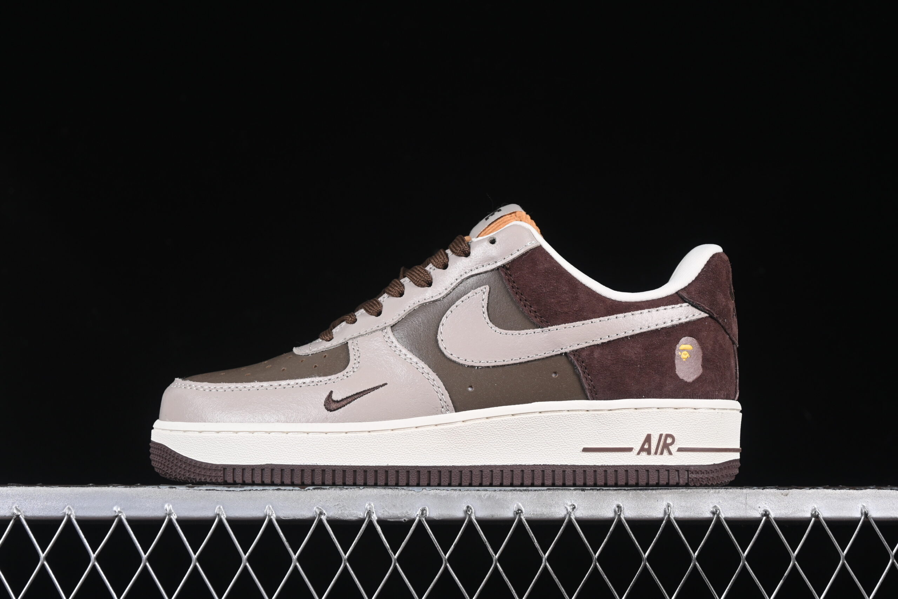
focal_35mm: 75
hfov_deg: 27.0
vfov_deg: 18.2
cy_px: 300
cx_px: 449
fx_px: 1871
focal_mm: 50
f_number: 7.1
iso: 160
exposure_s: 1/80
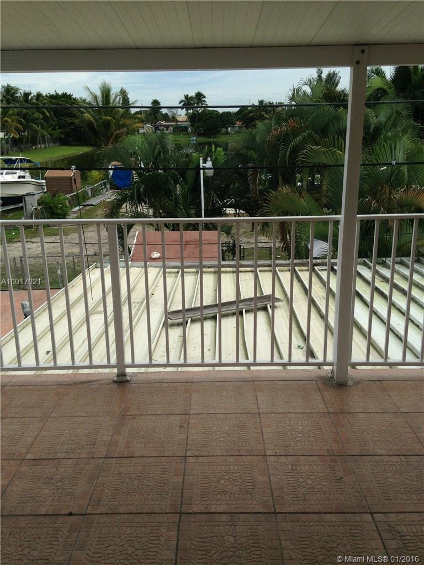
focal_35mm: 33
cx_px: 212
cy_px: 282
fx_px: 539
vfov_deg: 55.4
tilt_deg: -18.4
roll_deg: +0.7
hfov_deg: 42.9
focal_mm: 4.12
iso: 50
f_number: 2.4
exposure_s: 1/1466
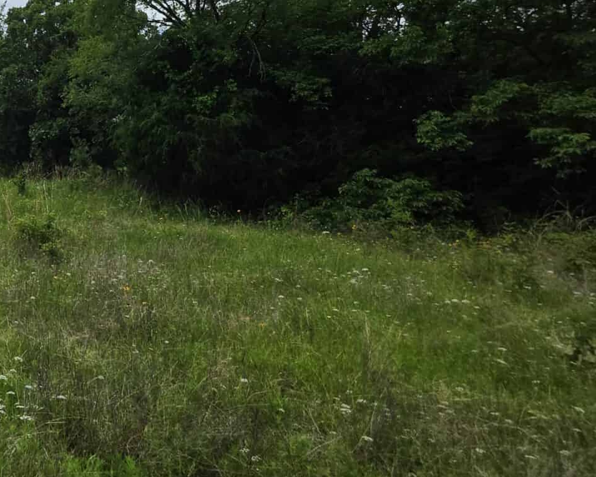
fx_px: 600
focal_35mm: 34
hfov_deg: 38.6
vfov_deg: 40.8
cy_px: 70
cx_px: -122
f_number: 1.9
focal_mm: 2.2
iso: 32
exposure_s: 1/4311
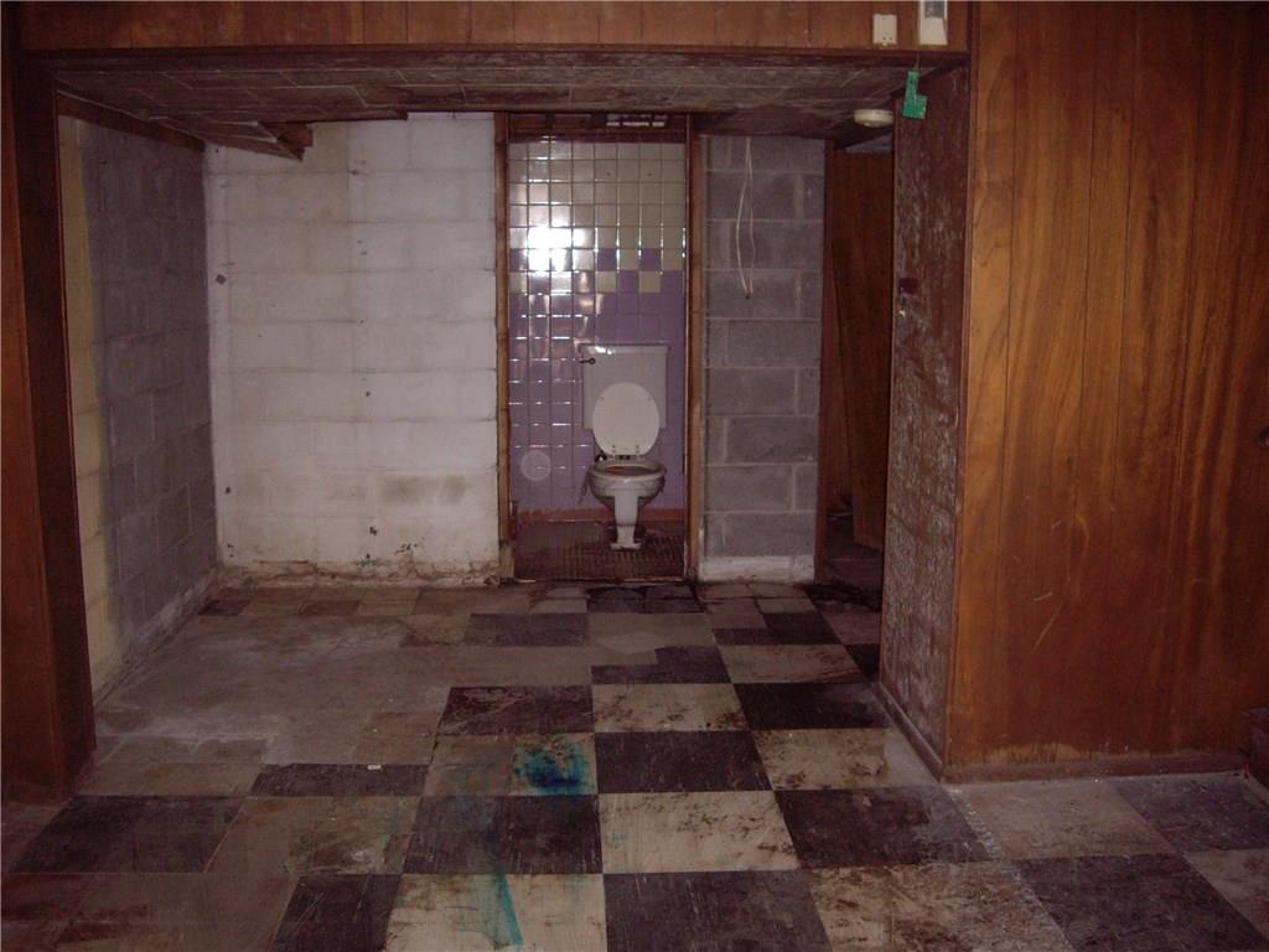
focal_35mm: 38
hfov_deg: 49.0
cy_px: 476
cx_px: 634
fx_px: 1393
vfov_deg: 37.7
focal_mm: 6.2
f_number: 2.7
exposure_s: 1/40
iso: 200
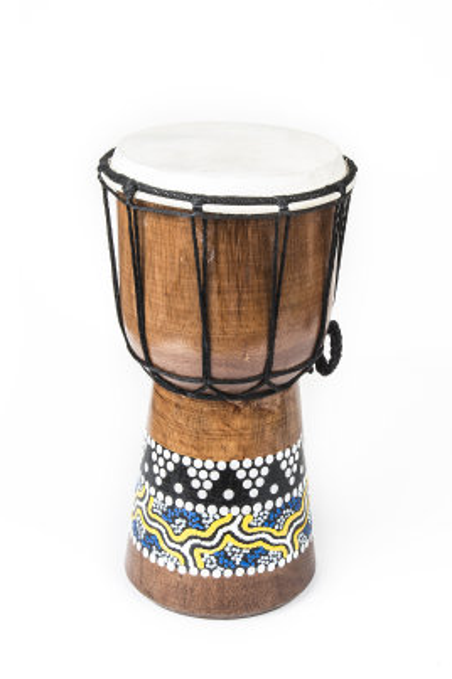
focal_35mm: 73
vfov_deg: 27.7
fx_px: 1377
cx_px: 292
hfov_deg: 18.6
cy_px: 341
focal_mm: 48
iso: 100
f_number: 14
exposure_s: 1/125
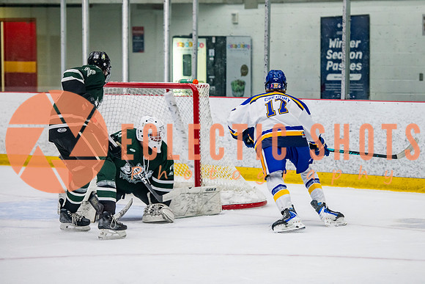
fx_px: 1752
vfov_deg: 9.3
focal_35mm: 148
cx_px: 238
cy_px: 129
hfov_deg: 13.8
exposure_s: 1/640
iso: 2000
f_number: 3.2
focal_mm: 125
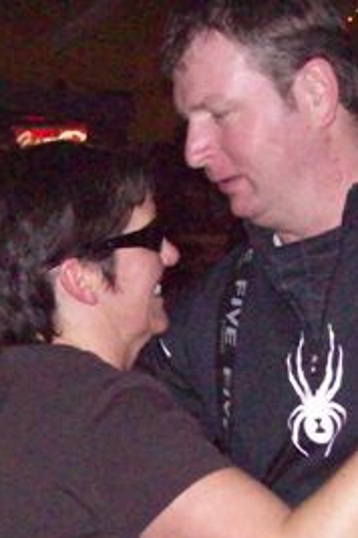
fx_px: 1253
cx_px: 199
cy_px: 373
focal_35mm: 84
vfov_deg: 24.0
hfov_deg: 16.3
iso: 800
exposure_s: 1/128
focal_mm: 6
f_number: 2.7
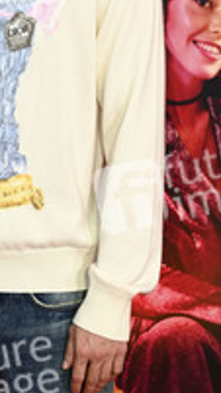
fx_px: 803
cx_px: 16
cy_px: 90
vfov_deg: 27.1
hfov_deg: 15.5
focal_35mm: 77
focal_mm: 37
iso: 1000
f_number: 4.5
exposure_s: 1/160
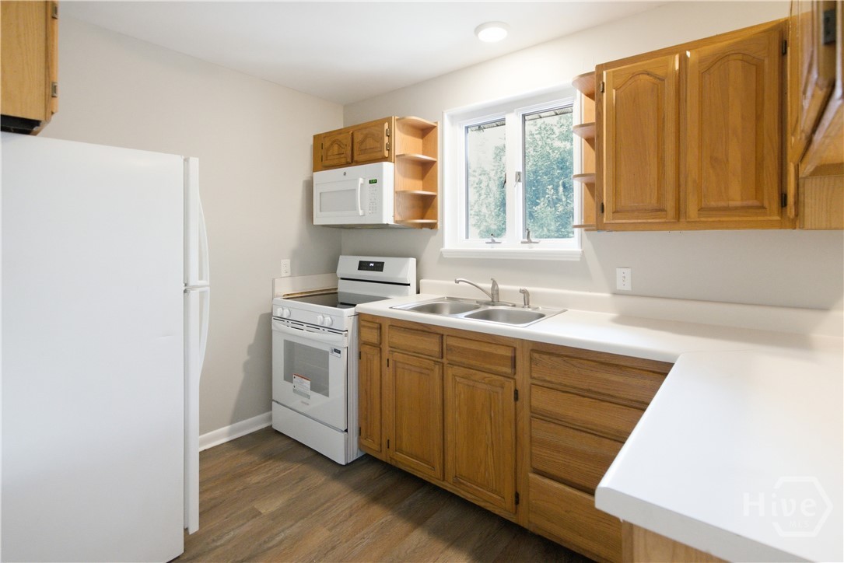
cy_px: 282
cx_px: 422
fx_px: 375
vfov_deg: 73.8
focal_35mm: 16
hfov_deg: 96.7
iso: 4000
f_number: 4
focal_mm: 16
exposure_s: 1/125
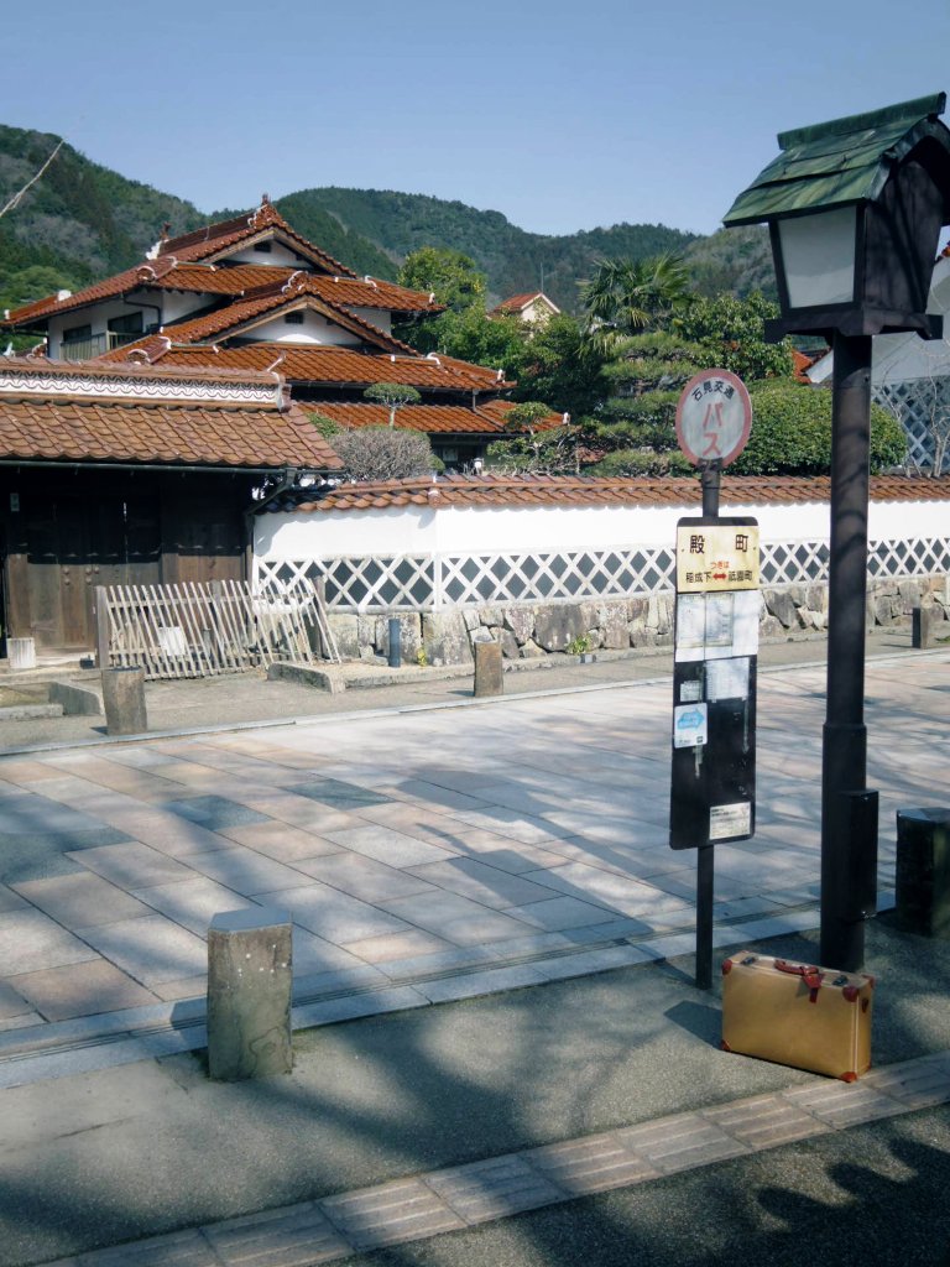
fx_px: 1427
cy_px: 634
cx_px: 475
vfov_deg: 47.9
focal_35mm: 39
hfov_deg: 36.8
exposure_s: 1/500
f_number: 3.2
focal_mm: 8.5
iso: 100
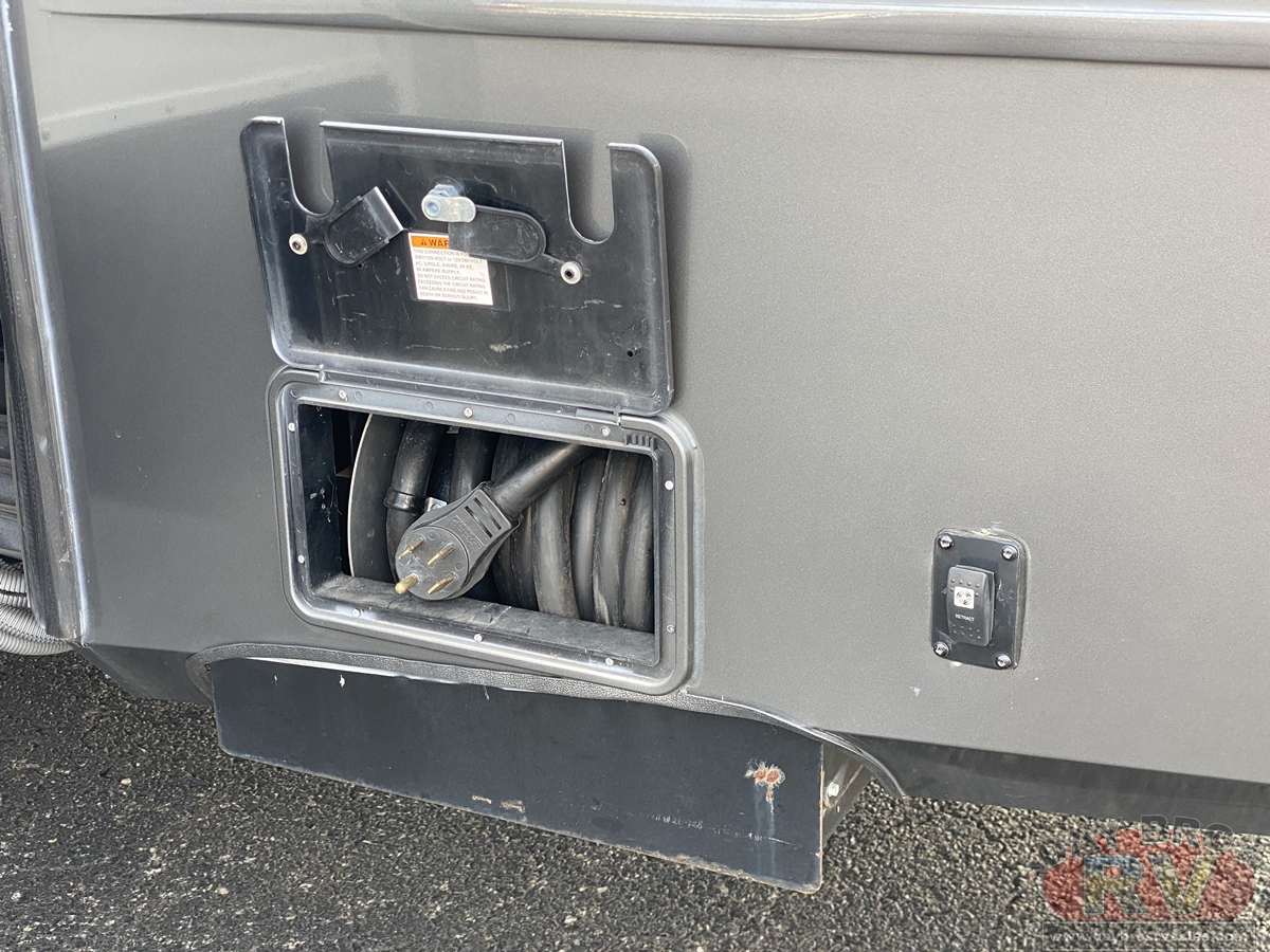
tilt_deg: -19.1
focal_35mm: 52
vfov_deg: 28.0
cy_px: 476
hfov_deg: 36.8
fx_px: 1908
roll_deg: +1.4
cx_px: 635
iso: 64
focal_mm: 6
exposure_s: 1/121
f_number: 2
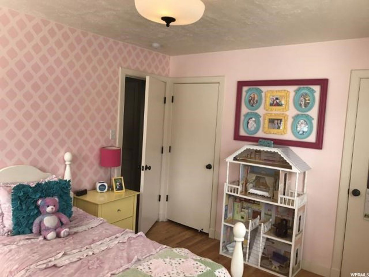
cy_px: 138
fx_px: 298
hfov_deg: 63.4
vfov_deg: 49.7
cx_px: 184
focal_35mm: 28
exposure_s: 1/327
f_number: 1.8
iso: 20
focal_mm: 3.99
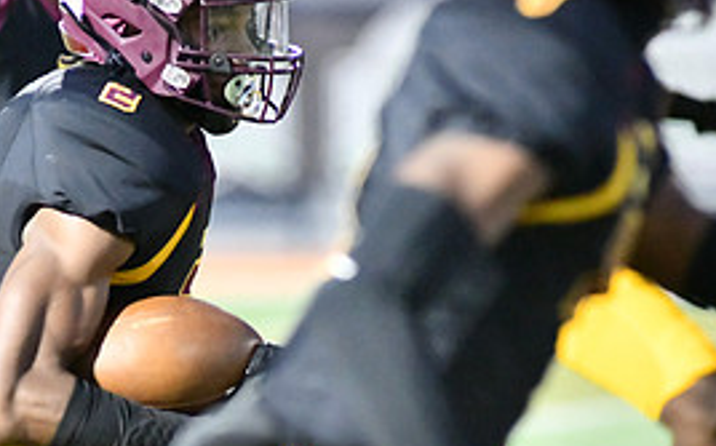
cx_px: 174
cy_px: 341
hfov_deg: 3.2
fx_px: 12926
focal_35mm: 663
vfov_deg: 2.0
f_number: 4
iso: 20000
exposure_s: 1/1250
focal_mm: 300
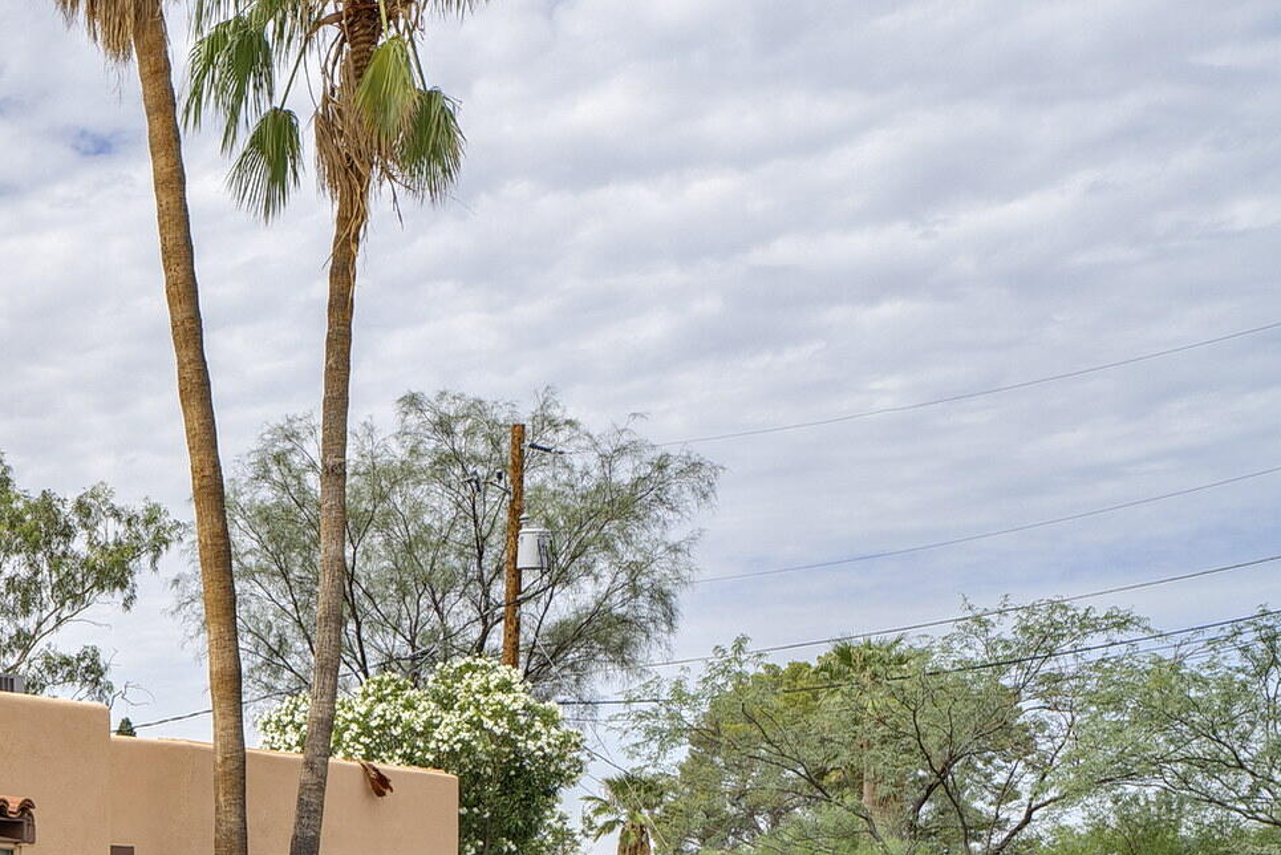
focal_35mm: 58
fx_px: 2064
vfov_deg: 22.2
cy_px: 919
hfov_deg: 26.5
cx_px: -564
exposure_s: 1/160
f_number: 9
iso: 100
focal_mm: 20
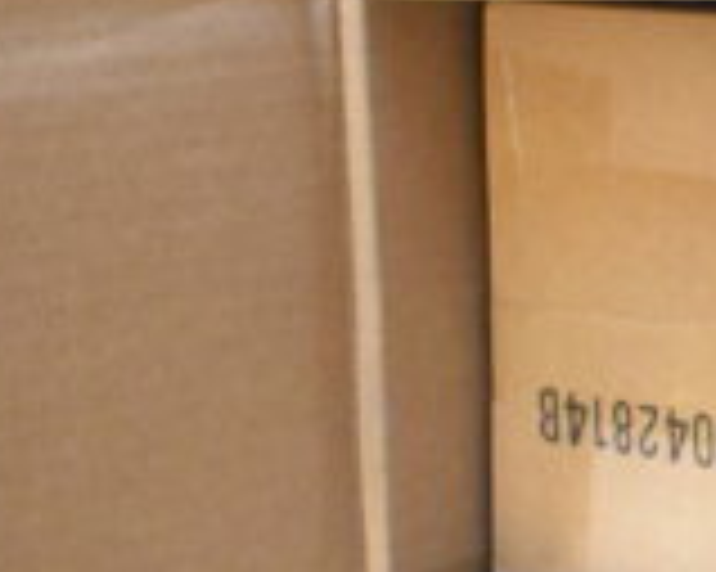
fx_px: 2855
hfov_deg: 12.9
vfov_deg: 11.3
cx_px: 1306
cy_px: -52
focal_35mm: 135
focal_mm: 25
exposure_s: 1/160
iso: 6400
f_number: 6.3
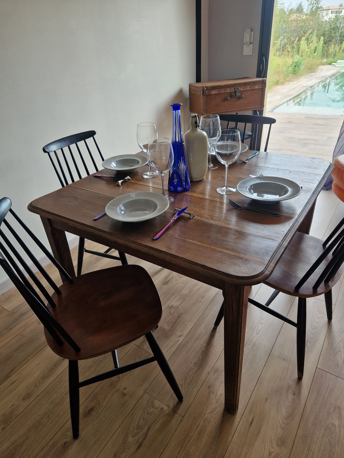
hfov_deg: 58.9
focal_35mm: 23
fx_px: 305
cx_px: 172
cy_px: 229
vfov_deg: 73.9
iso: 100
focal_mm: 5.4
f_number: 1.8
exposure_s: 1/180
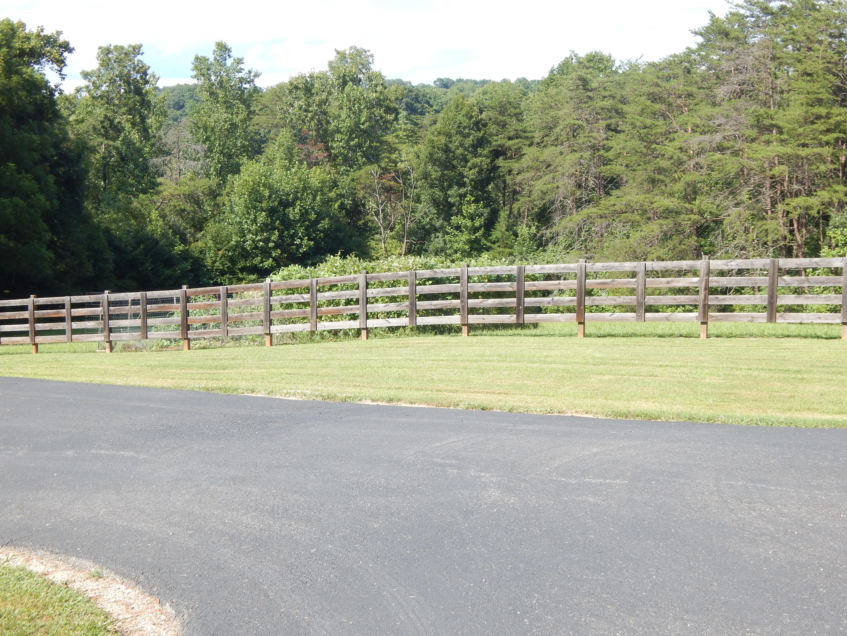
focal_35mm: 48
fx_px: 1174
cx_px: 424
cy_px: 318
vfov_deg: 30.3
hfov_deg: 39.7
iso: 125
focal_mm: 8.6
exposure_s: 1/400
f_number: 3.7
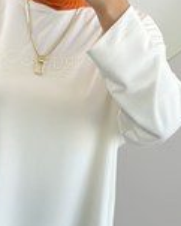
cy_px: 89
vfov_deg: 15.0
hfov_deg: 12.0
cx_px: 25
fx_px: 856
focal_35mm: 128
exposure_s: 1/197
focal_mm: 6.76
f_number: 1.78
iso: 50
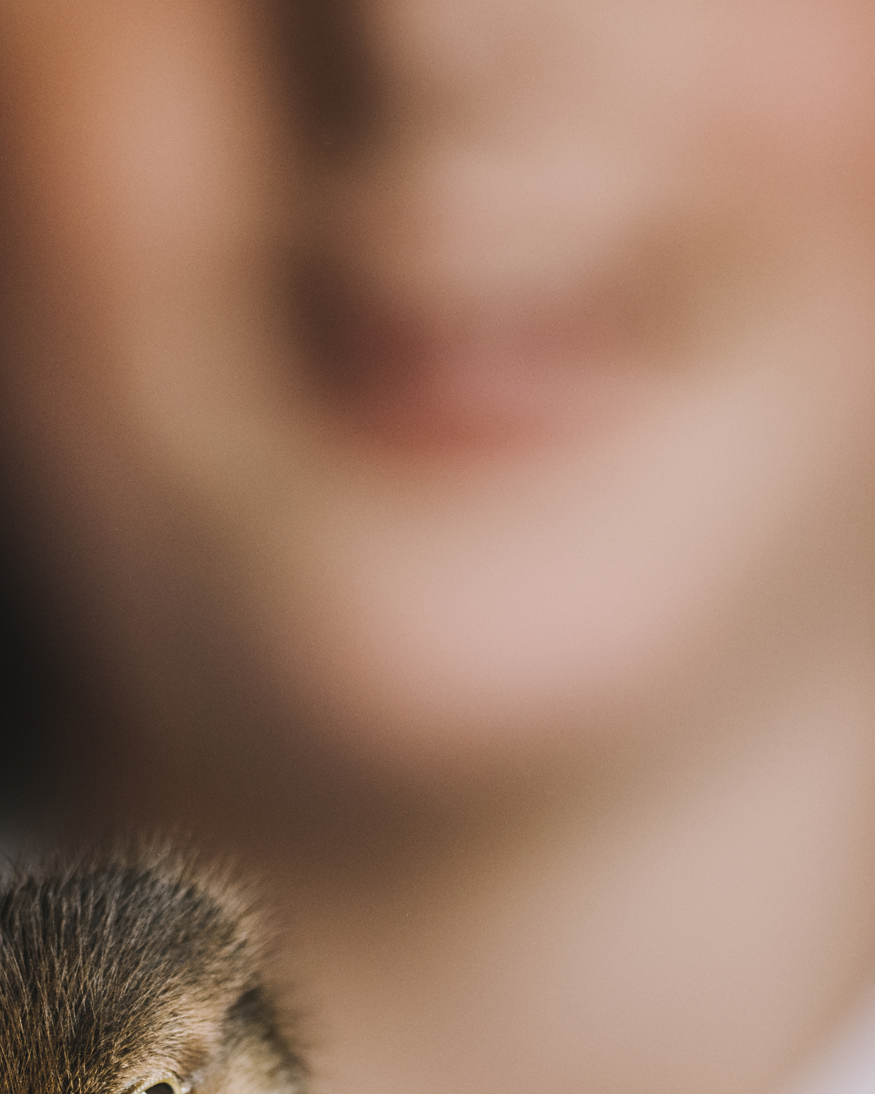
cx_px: 151
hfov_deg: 2.3
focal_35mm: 687
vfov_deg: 2.8
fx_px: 22244
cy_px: 1319
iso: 320
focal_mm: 200
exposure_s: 1/500
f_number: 3.2
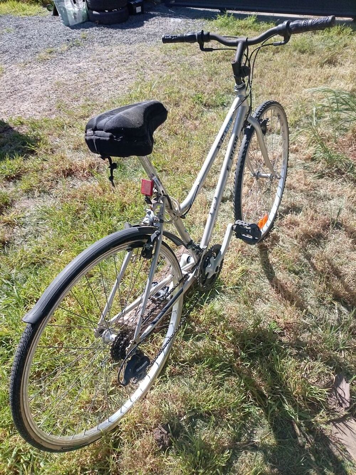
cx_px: 178
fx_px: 343
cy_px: 238
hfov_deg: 54.8
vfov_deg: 69.4
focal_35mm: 25
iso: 100
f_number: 1.8
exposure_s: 1/799
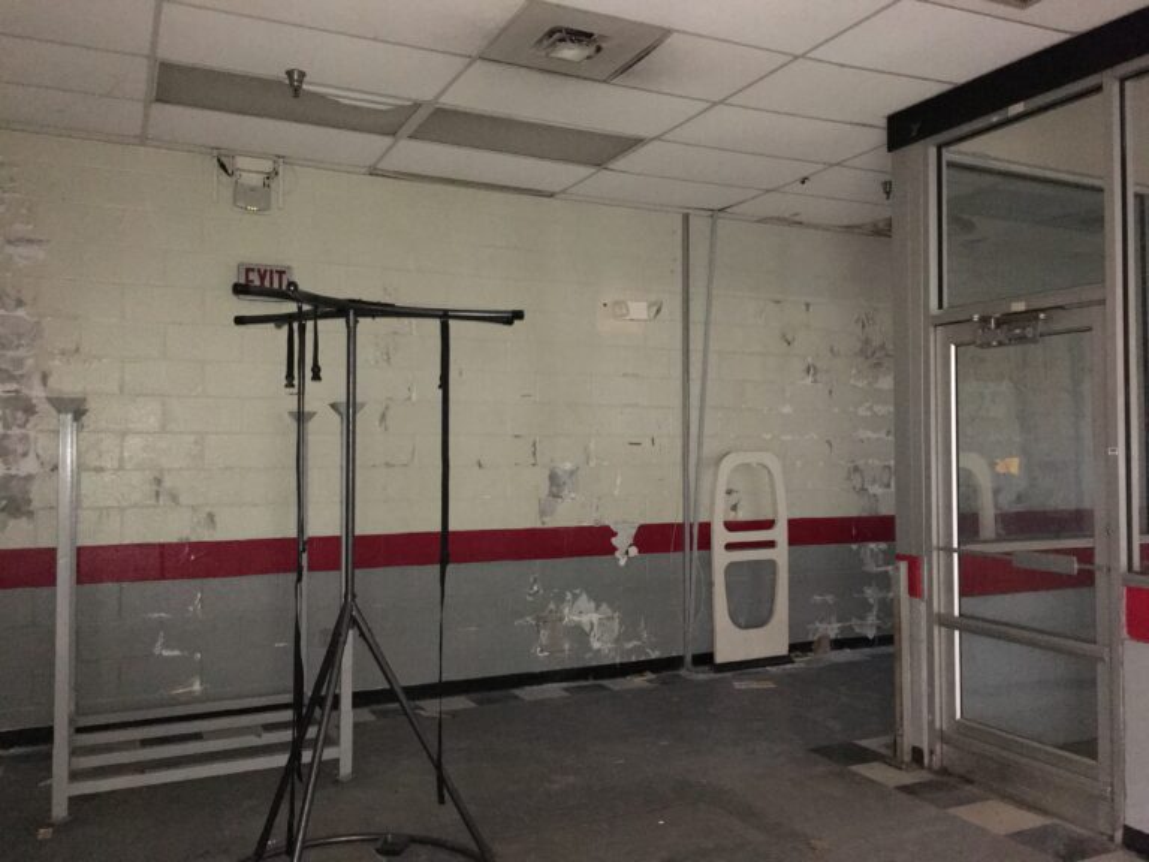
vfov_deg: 48.2
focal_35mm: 29
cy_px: 431
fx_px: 963
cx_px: 574
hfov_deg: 61.7
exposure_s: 1/16
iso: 500
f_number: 2.2
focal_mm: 4.15
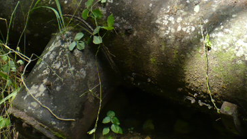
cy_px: 34
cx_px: 168
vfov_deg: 17.1
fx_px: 458
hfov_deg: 29.9
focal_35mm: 70
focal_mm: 6.1
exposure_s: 1/125
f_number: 2.8
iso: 100
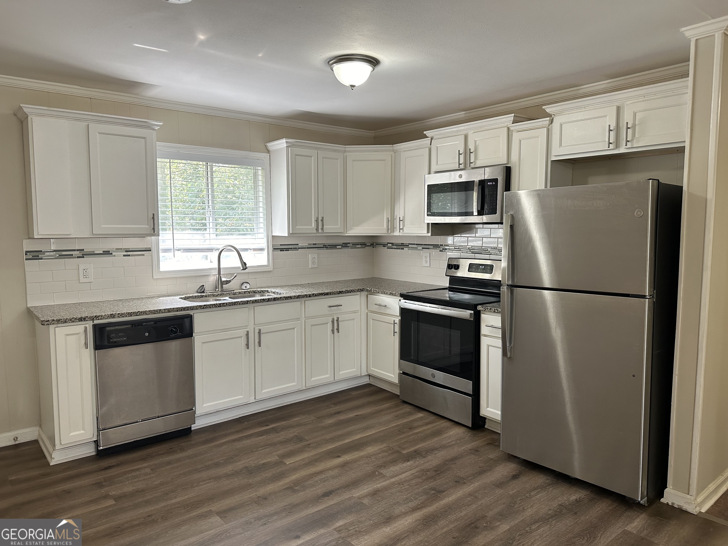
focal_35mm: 24
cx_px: 364
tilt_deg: -6.2
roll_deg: -0.3
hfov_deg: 71.6
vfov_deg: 56.8
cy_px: 273
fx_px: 505
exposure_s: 1/120
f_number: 1.78
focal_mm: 6.86
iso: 160
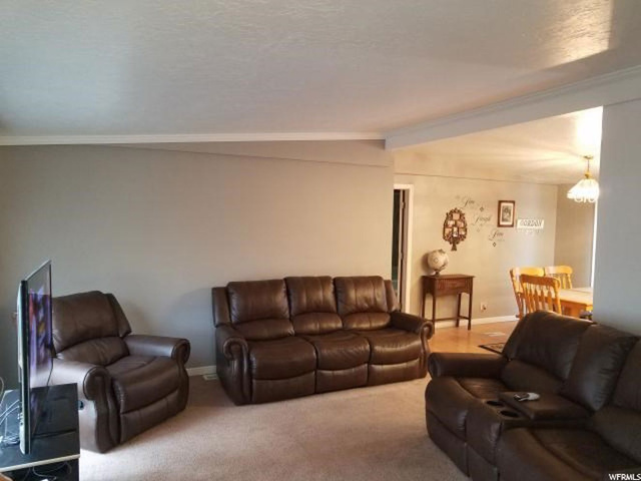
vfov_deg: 53.1
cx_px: 320
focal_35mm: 26
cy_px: 240
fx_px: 481
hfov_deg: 67.3
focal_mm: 4.2
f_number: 1.7
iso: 250
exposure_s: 1/20
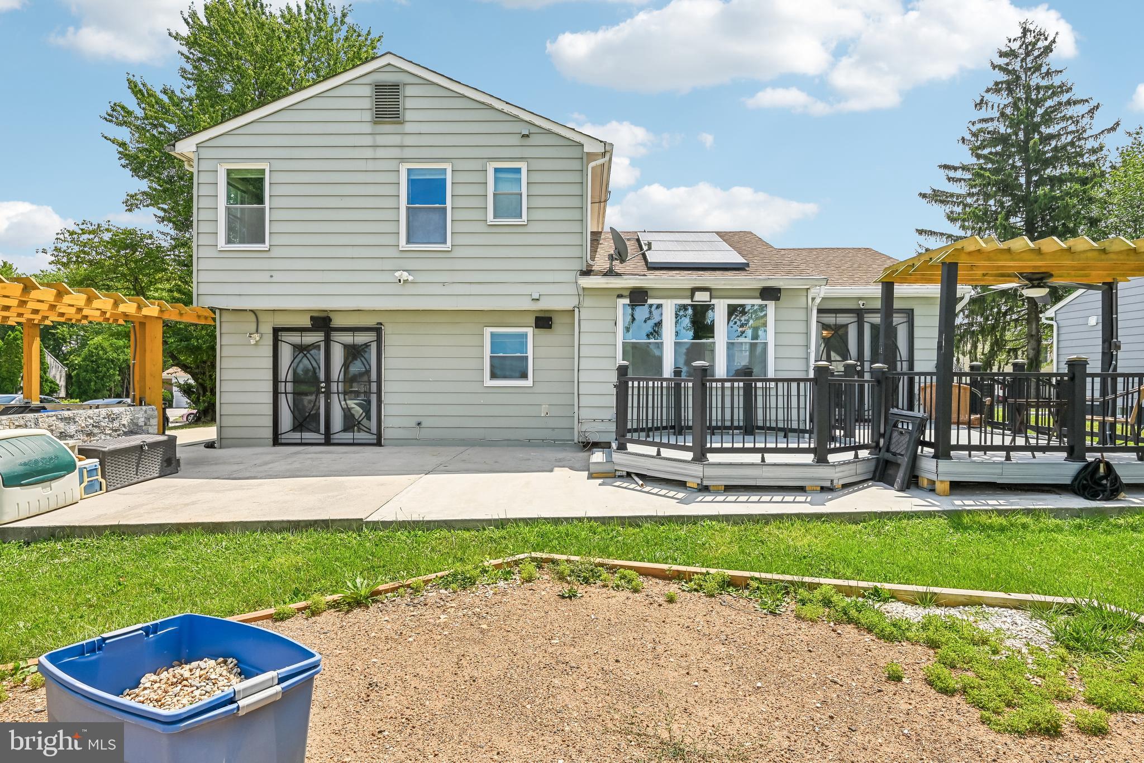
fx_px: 588
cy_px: 382
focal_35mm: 18
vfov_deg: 65.9
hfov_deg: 88.4
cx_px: 572
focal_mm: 18.5
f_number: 8
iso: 100
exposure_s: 1/400
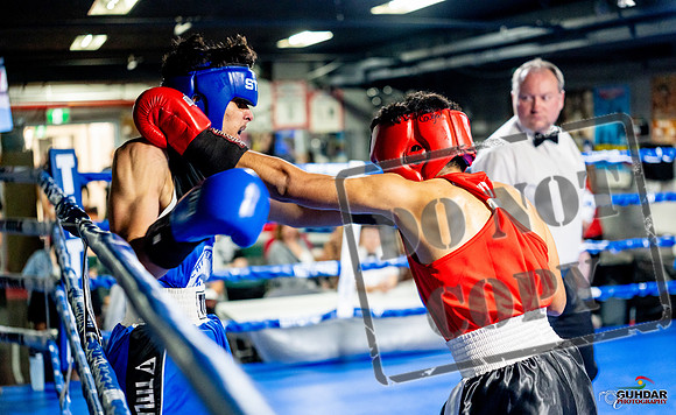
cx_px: 376
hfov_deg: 35.8
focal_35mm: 57
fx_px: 1044
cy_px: 251
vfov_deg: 22.4
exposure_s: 1/800
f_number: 2
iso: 4000
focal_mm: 50
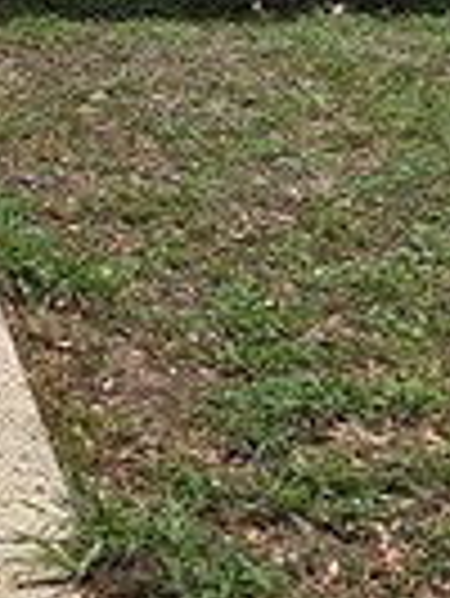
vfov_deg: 19.2
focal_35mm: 100
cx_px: -176
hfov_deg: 14.1
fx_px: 1731
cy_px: 31
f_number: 2.2
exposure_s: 1/4834
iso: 50
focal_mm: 2.2
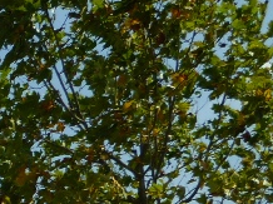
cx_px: -214
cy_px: 394
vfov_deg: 10.3
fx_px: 1048
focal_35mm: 133
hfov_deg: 13.4
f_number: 4.5
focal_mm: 5.2
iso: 80
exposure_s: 1/800
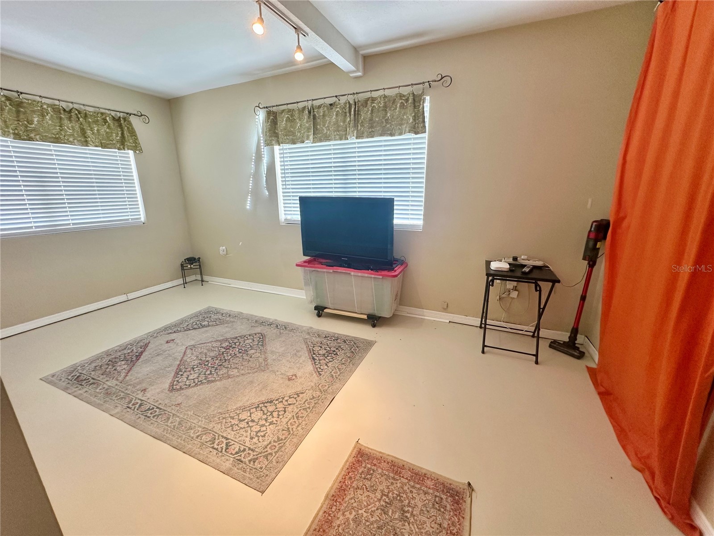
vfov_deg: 85.7
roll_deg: +0.0
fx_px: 289
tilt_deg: -15.1
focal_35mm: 14
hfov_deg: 102.1
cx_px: 357
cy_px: 268
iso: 160
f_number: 2.2
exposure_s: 1/60
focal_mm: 2.22
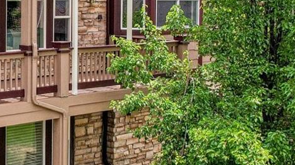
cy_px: 30
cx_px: -16
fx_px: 618
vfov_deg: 15.2
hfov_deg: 25.2
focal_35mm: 79
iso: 120
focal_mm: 8.4
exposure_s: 1/320
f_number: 2.8
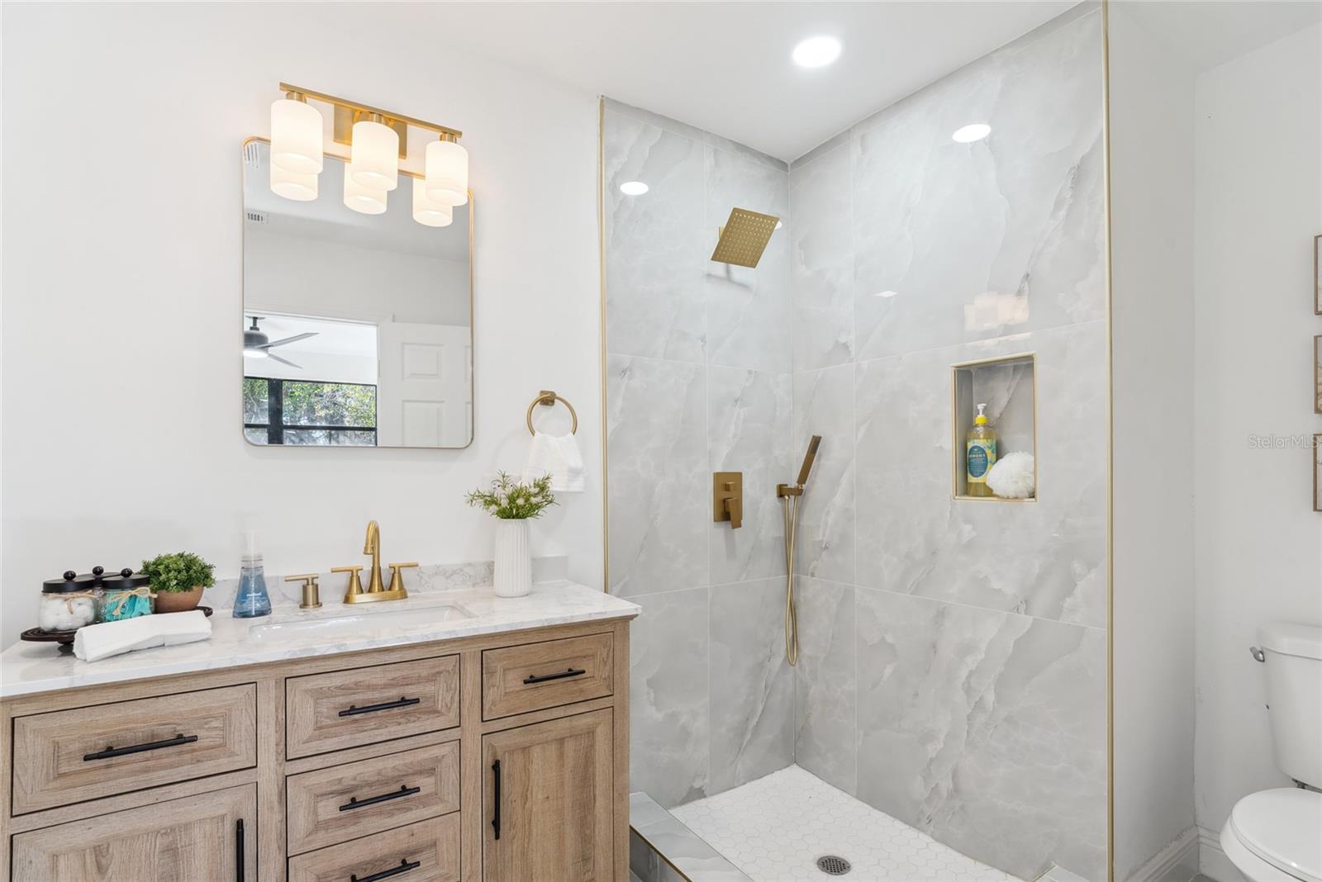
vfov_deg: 73.8
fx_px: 588
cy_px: 441
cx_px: 661
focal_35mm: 16
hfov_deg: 96.7
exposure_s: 1/13
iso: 200
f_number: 9
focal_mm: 16
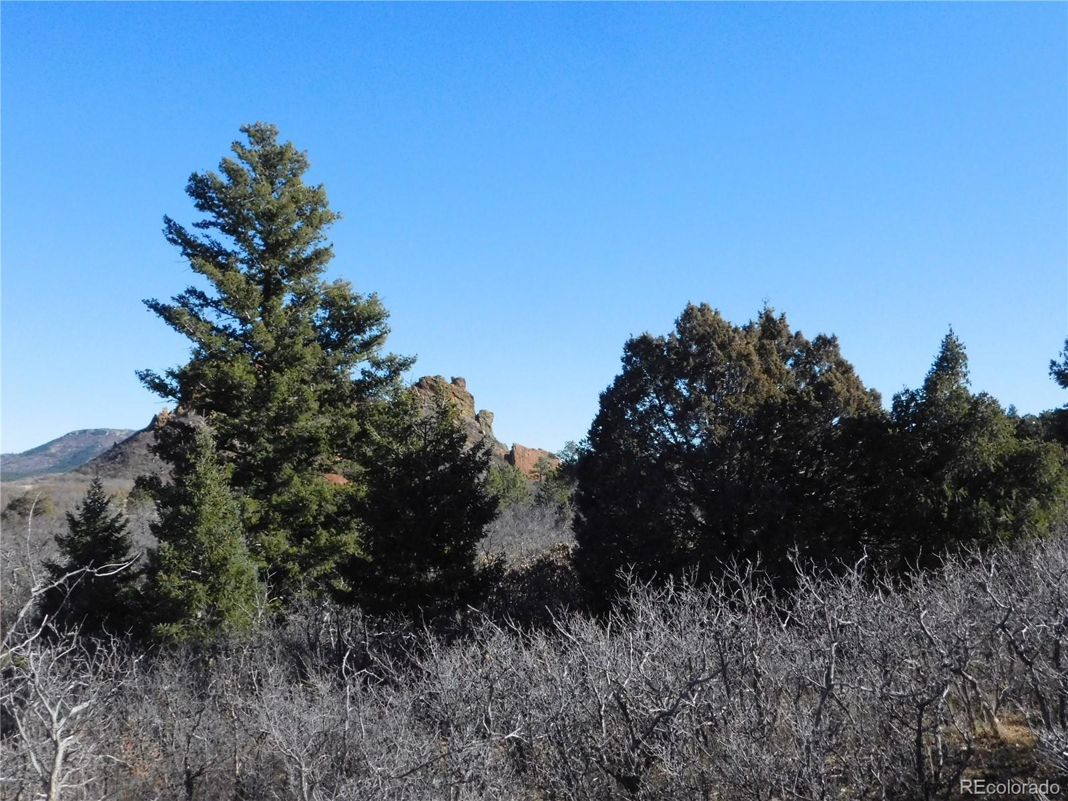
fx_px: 1111
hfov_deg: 51.4
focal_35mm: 36
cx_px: 534
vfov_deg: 39.7
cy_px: 400
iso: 800
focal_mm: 6.3
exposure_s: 1/1500
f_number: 7
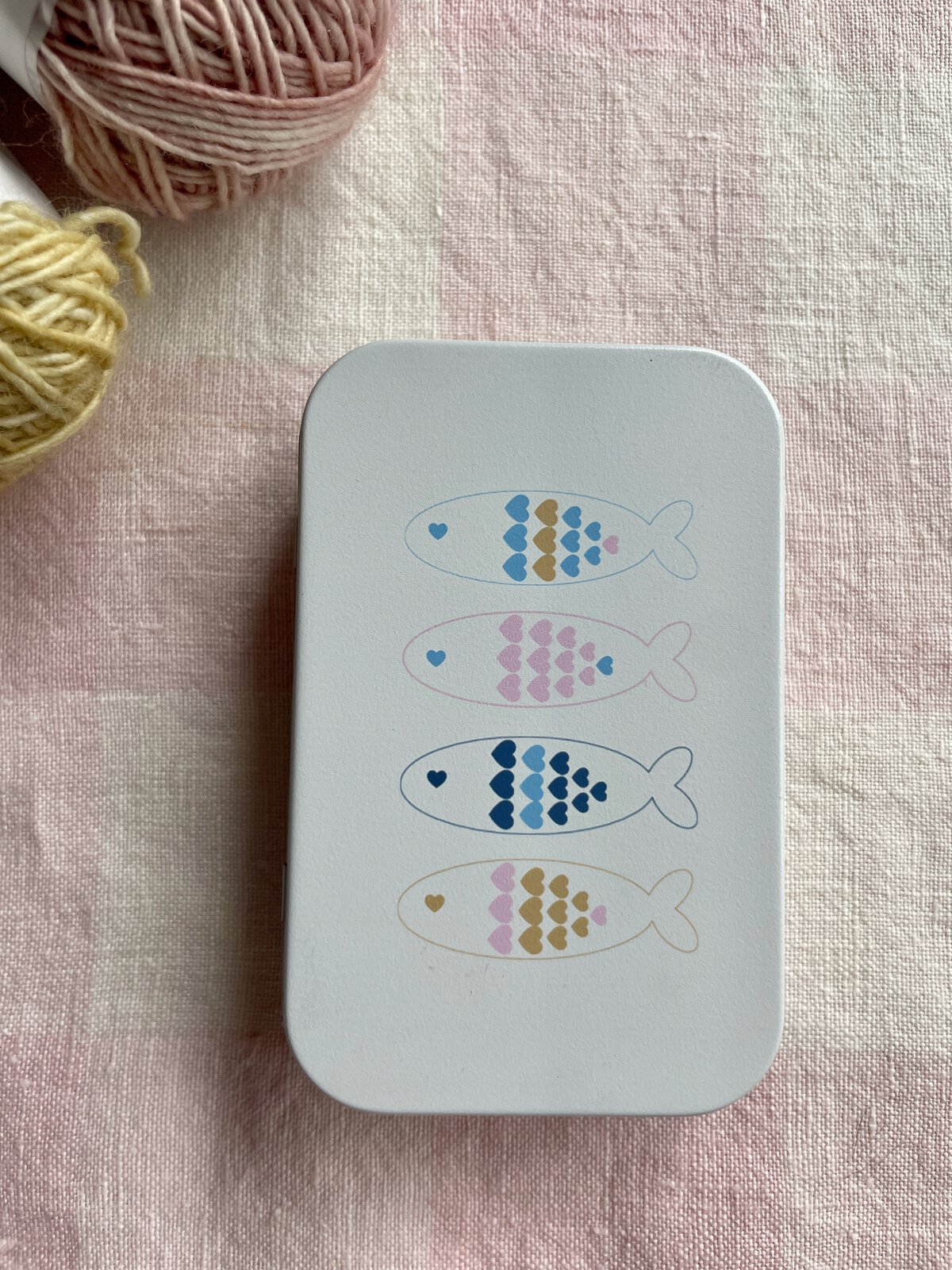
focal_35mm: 26
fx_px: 953
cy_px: 635
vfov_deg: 67.3
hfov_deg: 53.1
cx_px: 476
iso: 50
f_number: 1.6
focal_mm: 4.2
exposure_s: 1/344
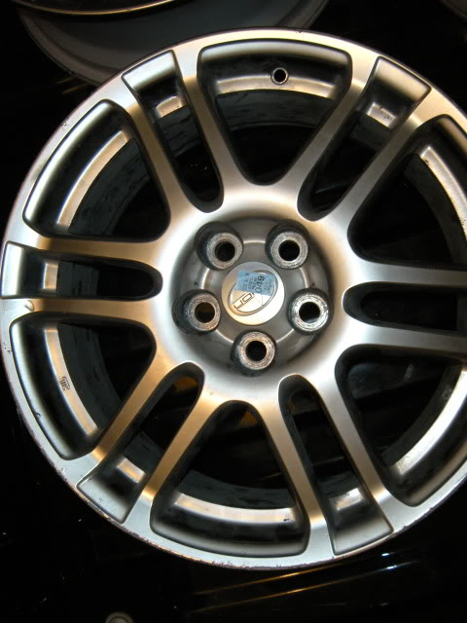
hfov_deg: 40.7
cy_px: 312
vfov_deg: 52.6
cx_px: 234
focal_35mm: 35
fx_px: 630
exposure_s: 1/30
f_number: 3.8
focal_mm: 5.9
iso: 200
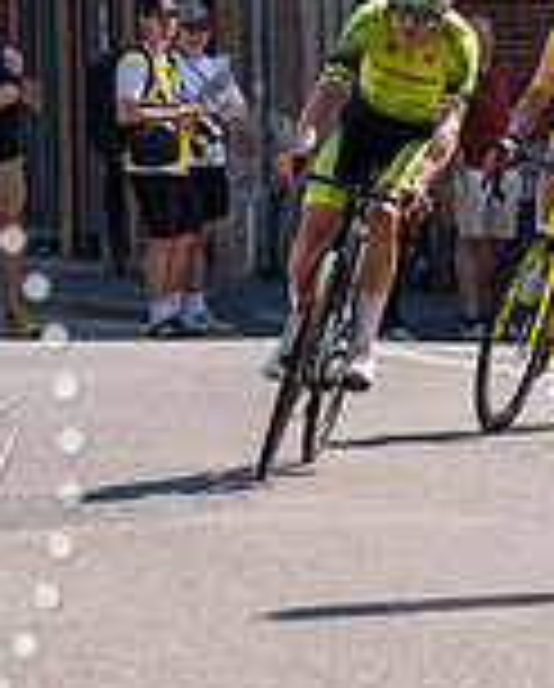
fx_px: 5885
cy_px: 218
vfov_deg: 6.7
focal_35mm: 288
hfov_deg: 5.4
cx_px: 360
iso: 160
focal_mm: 81
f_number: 3.5
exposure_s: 1/1000
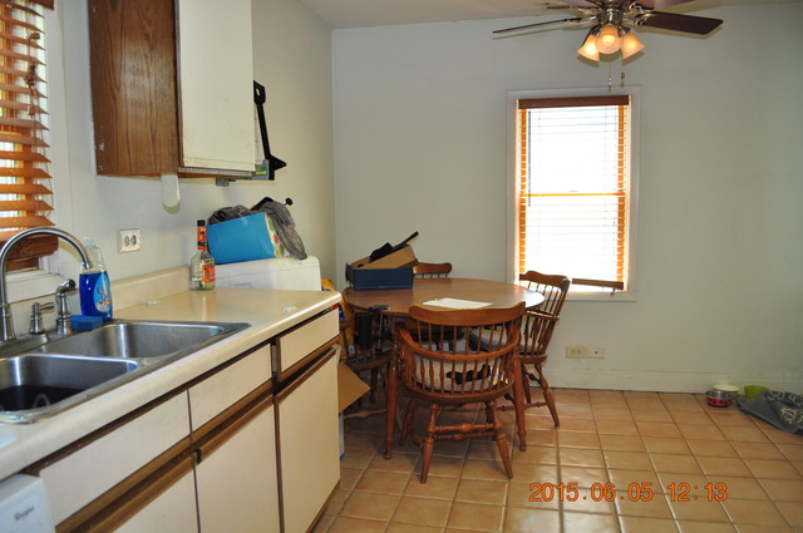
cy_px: 266
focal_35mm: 27
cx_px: 402
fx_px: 601
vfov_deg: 47.8
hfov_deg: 67.4
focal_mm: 18
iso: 400
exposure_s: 1/40
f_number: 4.5
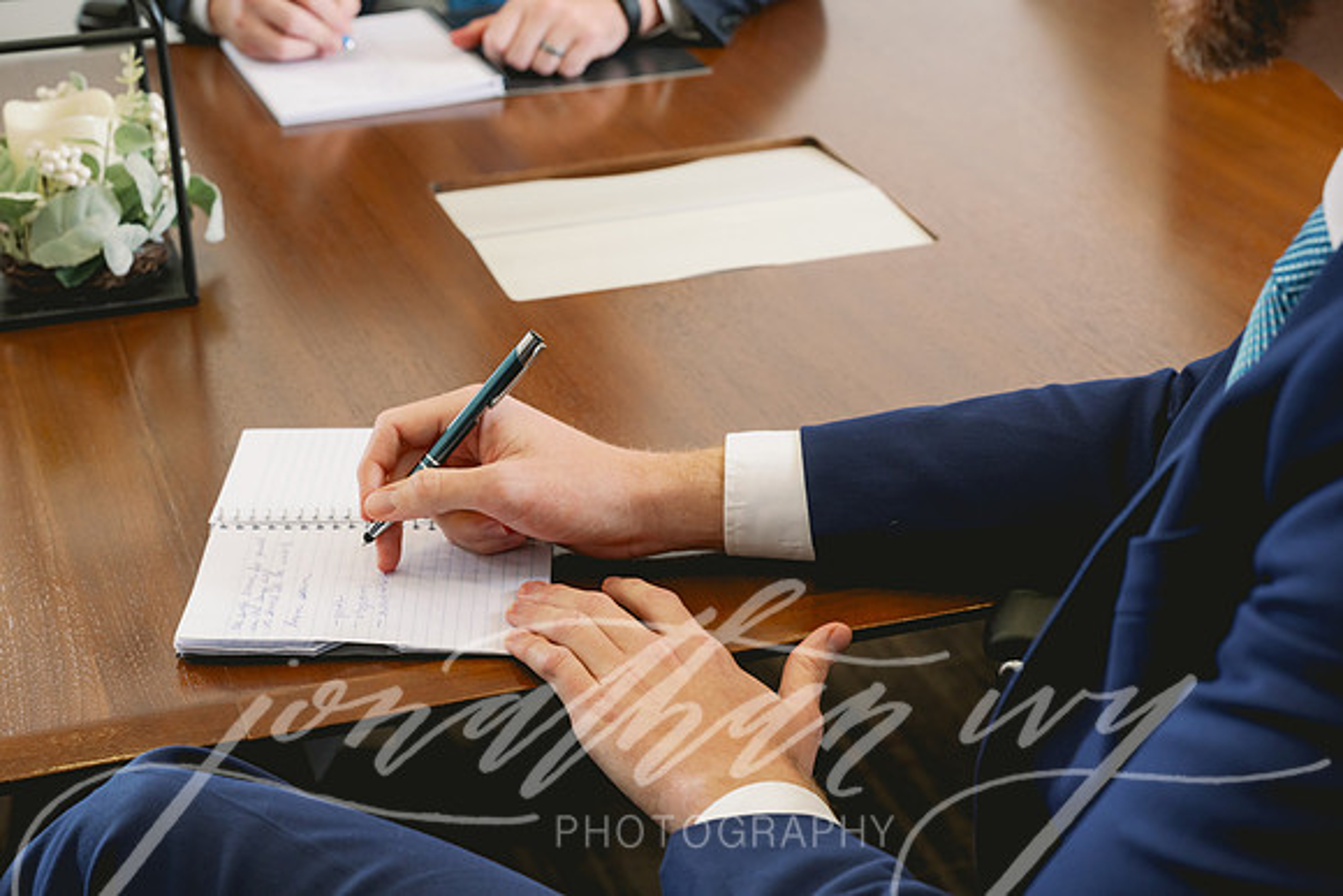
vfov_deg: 20.0
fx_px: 2537
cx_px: 672
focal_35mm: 68
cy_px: 448
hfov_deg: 29.6
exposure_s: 1/160
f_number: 7.1
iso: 1000
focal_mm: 68
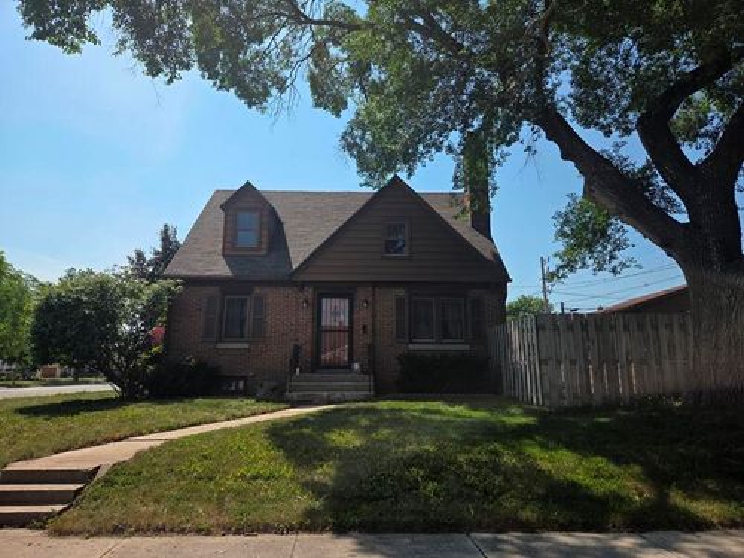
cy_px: 279
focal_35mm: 23
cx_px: 372
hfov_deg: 73.9
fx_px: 494
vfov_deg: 58.9
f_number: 1.8
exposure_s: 1/5004
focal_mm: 5.4
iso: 80
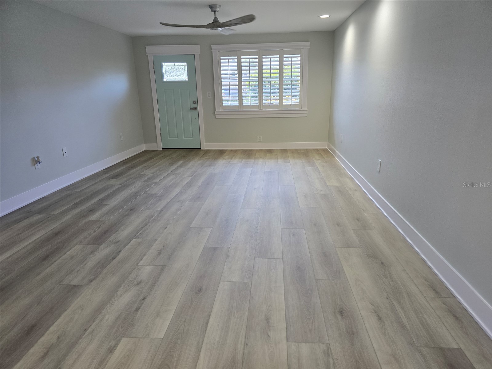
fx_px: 327
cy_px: 184
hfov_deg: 73.9
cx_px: 246
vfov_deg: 58.9
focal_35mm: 23
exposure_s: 1/120
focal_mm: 6.3
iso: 160
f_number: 1.7
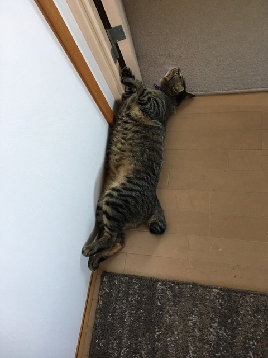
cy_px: 179
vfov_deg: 61.7
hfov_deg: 48.2
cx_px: 134
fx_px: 299
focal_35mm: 29
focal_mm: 4.15
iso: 80
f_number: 2.2
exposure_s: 1/15
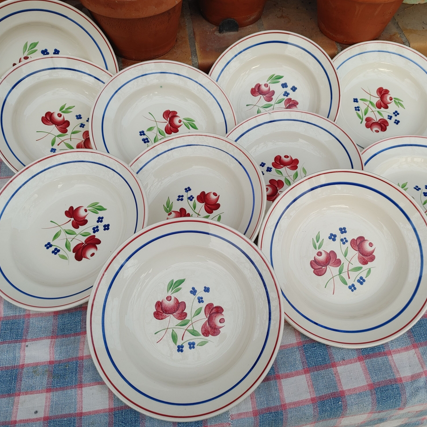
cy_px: 214
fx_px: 433
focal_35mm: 31
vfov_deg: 52.5
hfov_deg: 52.5
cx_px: 234
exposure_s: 1/124
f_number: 1.8
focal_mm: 4.81
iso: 50
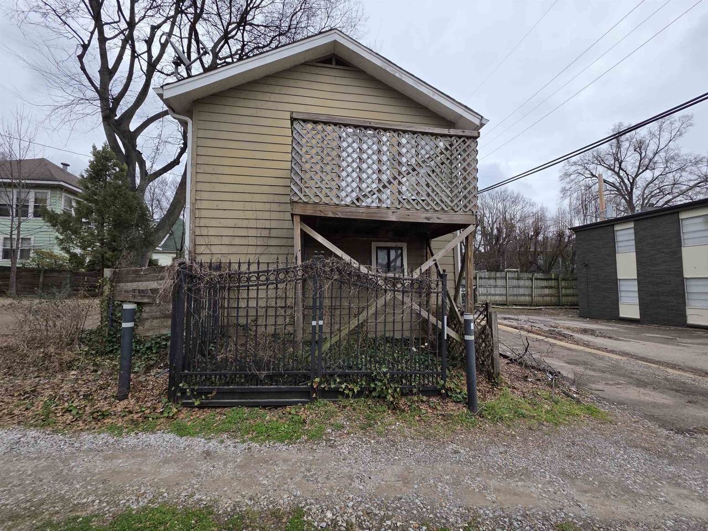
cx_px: 354
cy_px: 266
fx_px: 266
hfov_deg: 106.2
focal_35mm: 13
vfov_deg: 89.9
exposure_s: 1/2000
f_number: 1.9
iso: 50
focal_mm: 2.2
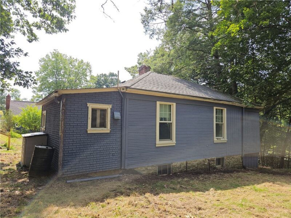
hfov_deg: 73.9
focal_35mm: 23
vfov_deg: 58.9
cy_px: 109
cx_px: 146
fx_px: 193
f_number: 1.8
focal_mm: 5.4
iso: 25
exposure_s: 1/554
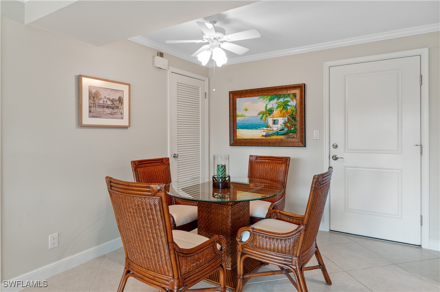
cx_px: 220
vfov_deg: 59.3
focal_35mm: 21
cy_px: 146
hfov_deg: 81.3
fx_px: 256
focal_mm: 14
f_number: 8
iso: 200
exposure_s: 1/2
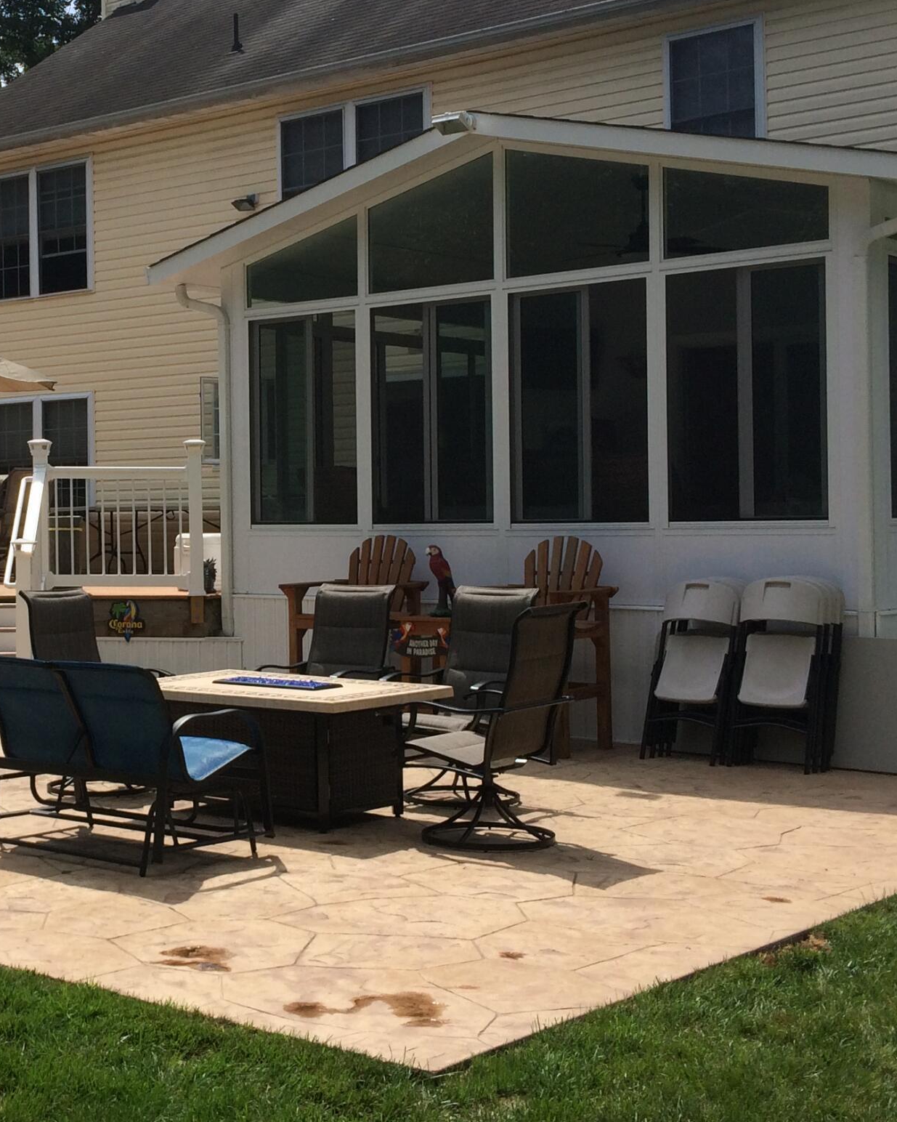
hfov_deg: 27.0
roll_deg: +0.9
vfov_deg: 34.1
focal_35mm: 55
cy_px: 521
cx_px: 152
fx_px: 1825
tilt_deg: +1.1
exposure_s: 1/2283
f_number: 2.2
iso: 32
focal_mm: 4.15
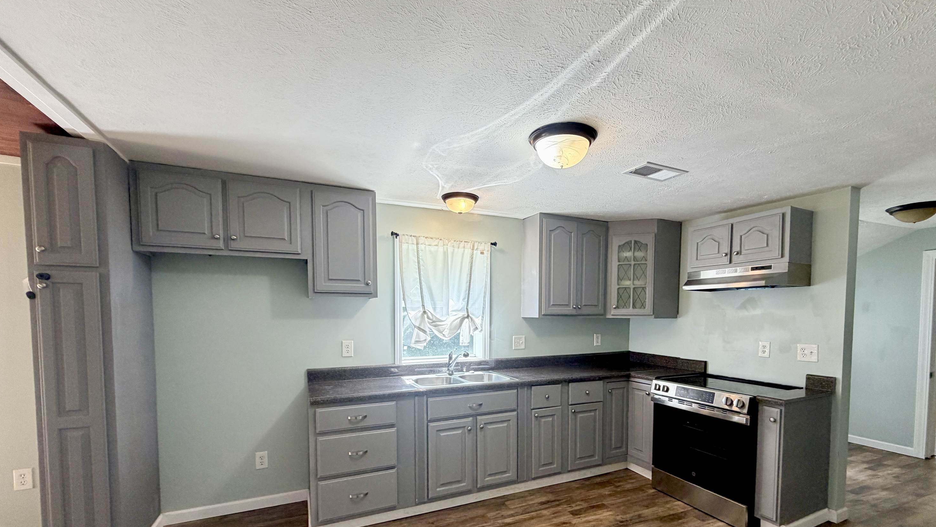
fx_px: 397
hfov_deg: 99.3
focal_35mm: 16
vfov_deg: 65.9
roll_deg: +0.4
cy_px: 334
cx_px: 488
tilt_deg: -2.4
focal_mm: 2.22
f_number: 2.2
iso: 200
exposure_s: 1/120
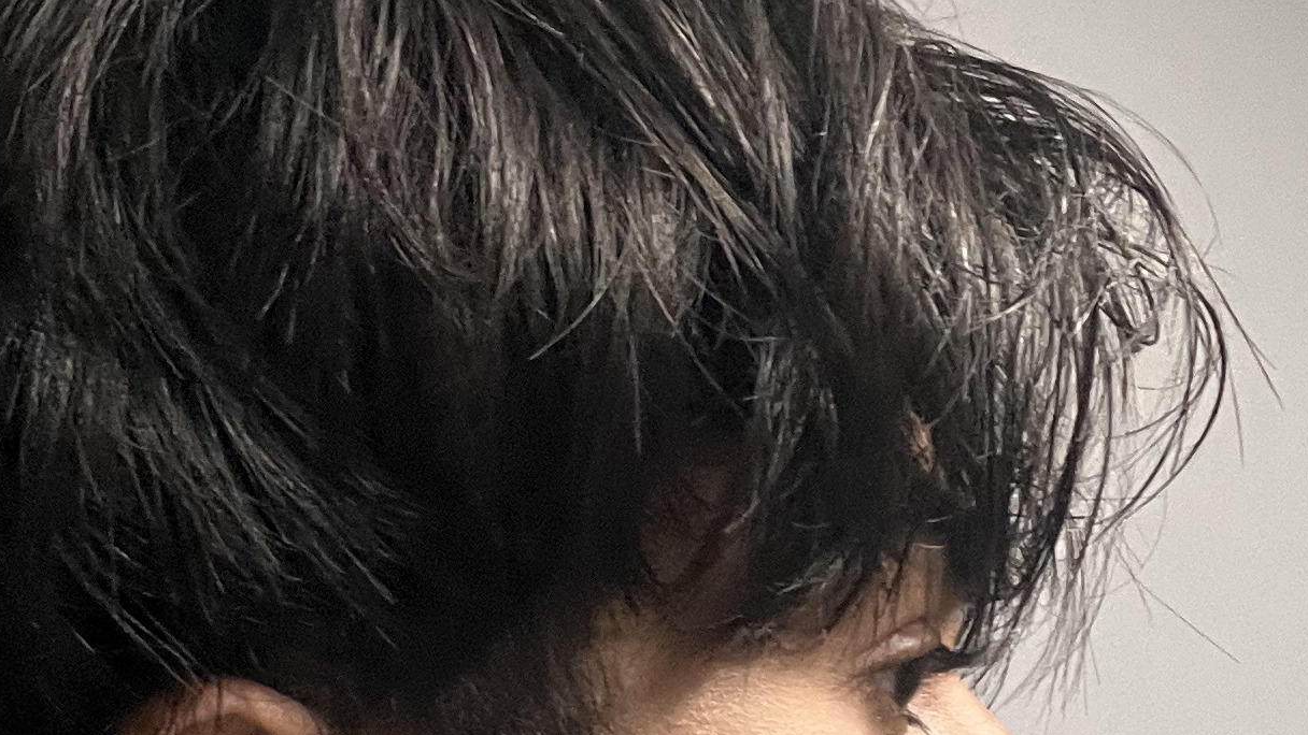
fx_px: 2879
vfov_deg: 14.3
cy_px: 781
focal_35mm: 83
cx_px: 458
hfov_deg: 25.5
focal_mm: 2.71
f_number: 2.2
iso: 320
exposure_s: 1/60
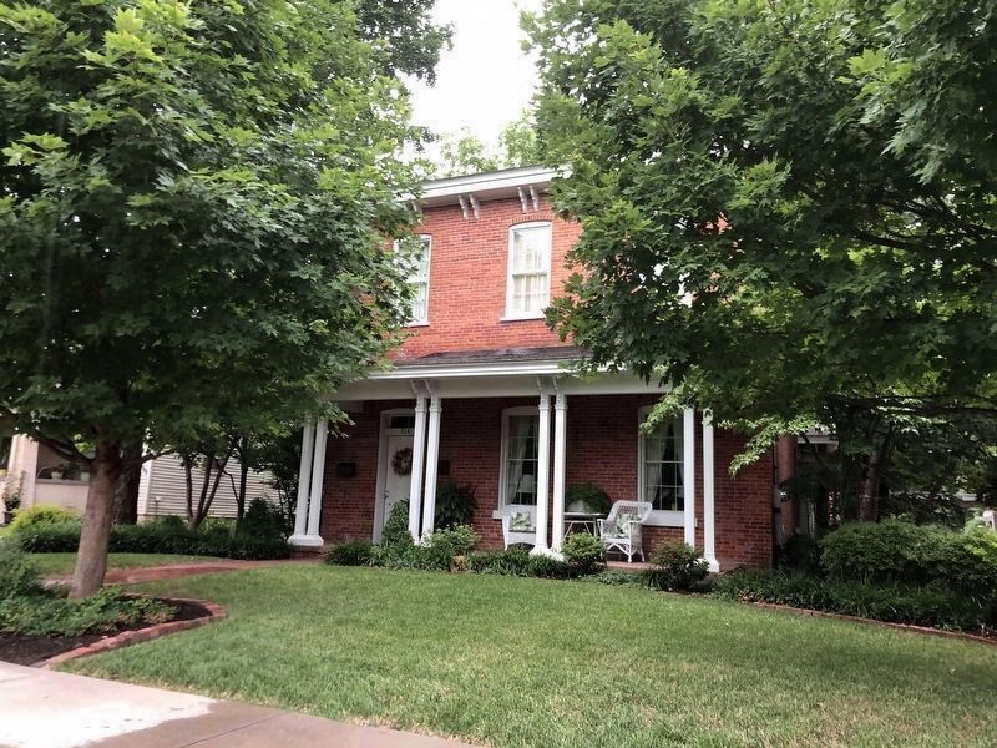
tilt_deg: +10.5
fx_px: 806
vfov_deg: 49.7
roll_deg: -2.3
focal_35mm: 28
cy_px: 374
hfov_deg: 63.4
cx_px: 498
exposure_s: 1/24
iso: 40
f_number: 1.8
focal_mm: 4
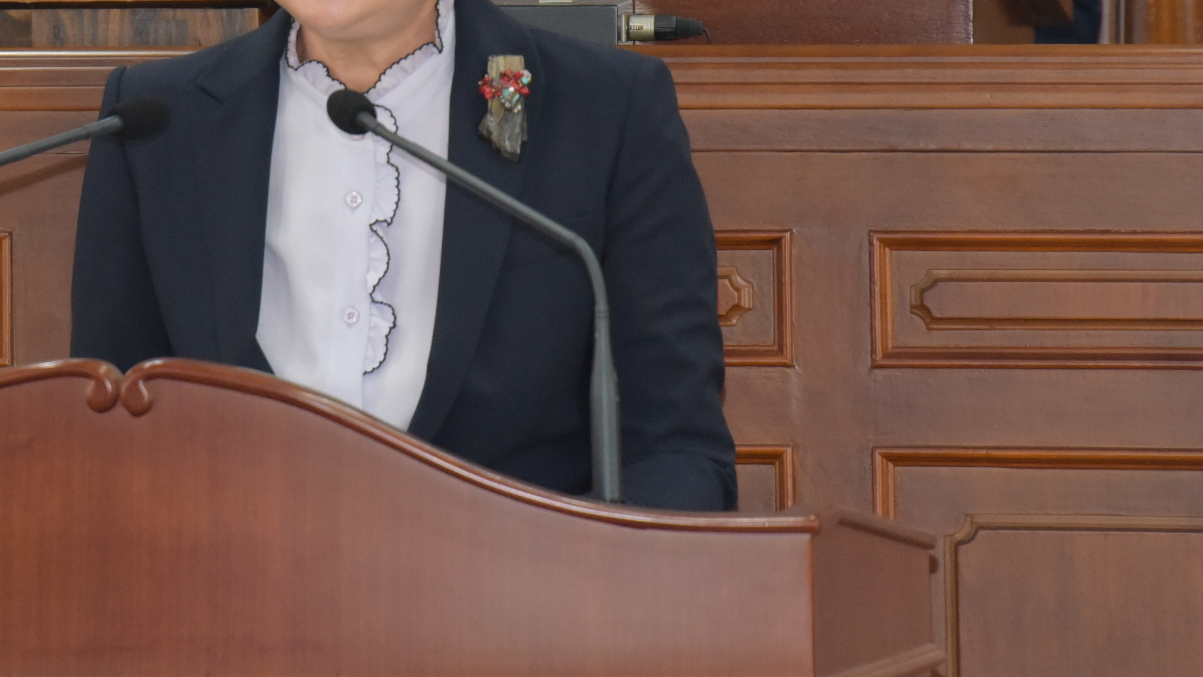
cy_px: -66
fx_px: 21181
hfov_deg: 3.3
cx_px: 327
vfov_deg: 1.8
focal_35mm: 664
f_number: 8
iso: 4500
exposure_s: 1/200
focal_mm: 300
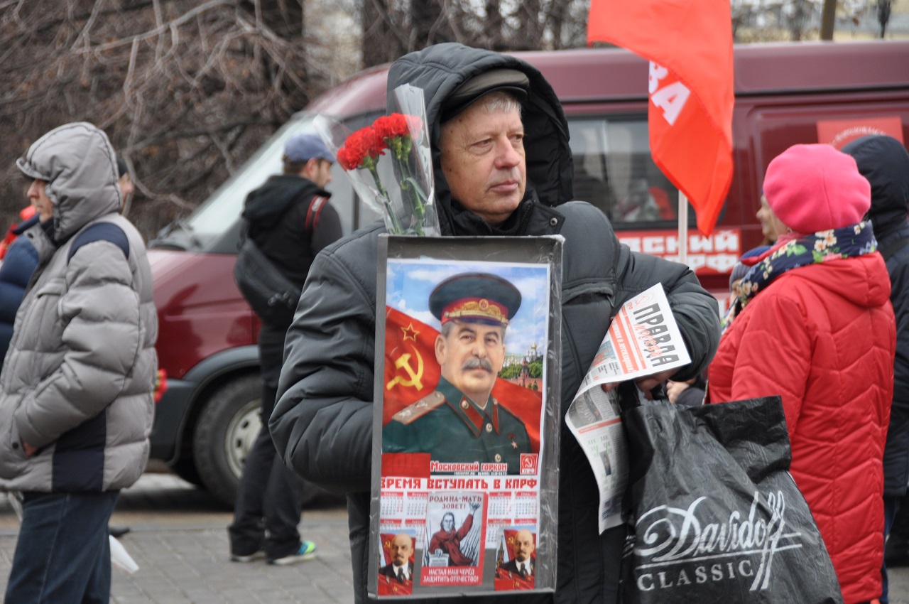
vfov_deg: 10.1
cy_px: 302
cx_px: 454
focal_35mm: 135
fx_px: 3404
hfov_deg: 15.2
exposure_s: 1/125
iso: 250
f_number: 5.6
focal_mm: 90
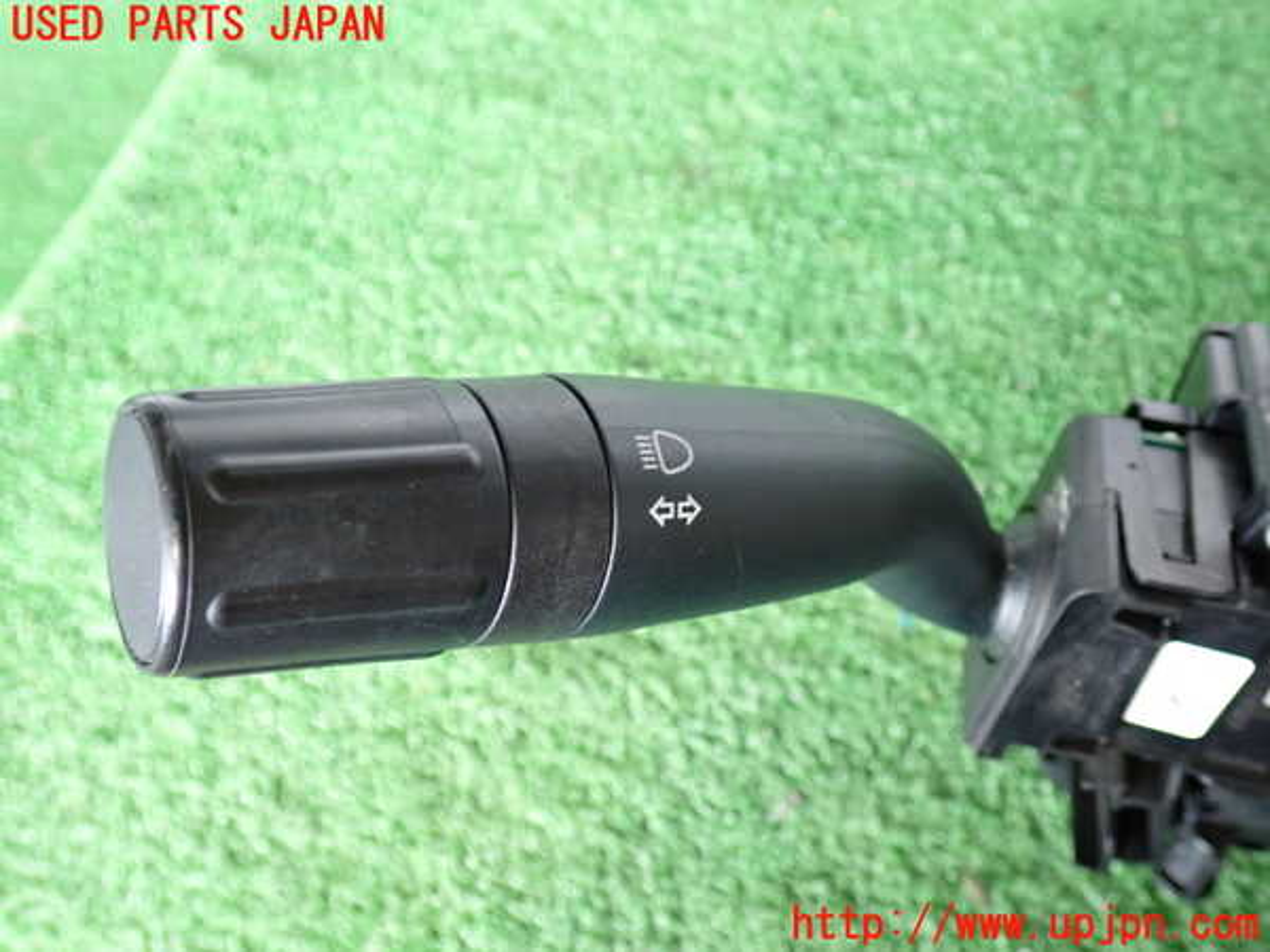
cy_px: 476
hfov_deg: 56.8
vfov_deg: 44.2
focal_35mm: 32
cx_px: 635
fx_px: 1174
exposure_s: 1/30
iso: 400
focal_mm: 5.79
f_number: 2.4
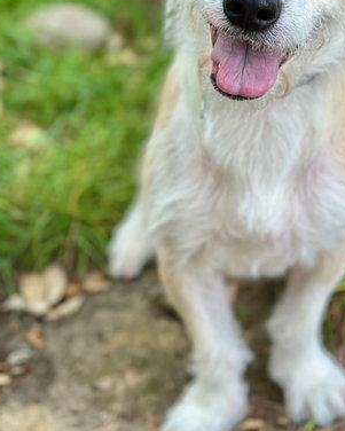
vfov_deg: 22.7
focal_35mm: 83
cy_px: 99
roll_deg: +2.3
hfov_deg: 18.4
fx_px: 1059
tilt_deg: -22.4
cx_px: 251
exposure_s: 1/1258
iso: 80
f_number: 1.78
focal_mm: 6.86
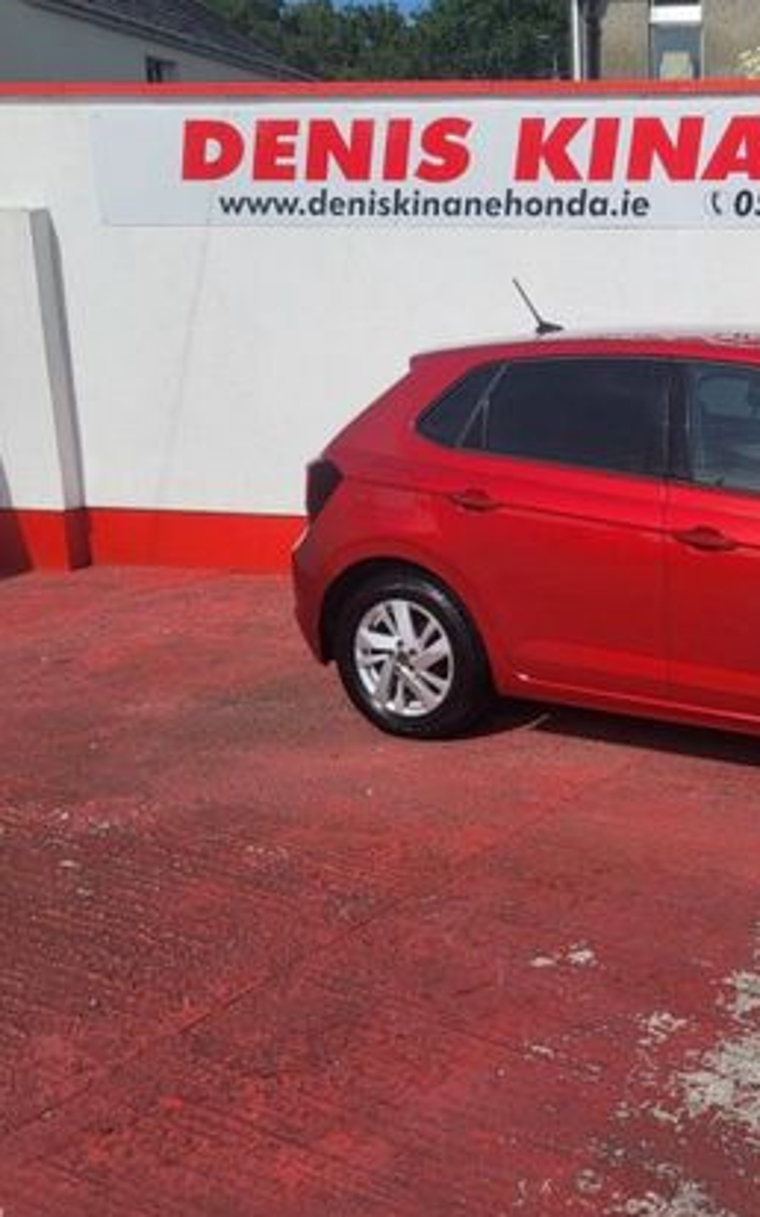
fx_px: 1326
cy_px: 569
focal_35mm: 40
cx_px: 784
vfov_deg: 49.3
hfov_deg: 29.6
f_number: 1.8
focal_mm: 5.4
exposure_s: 1/5779
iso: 40
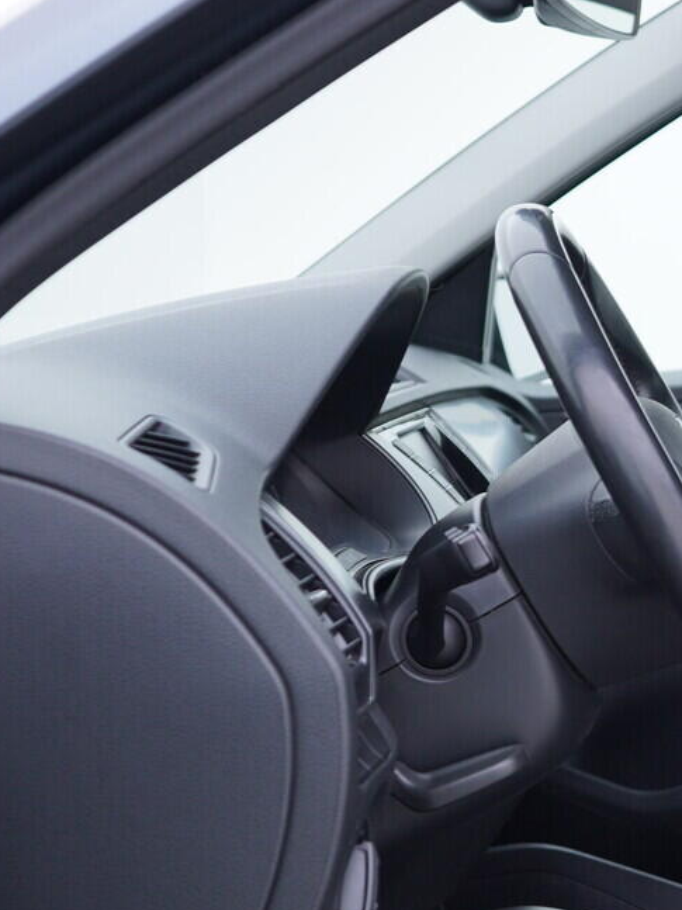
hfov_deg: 18.1
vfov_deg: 25.3
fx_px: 2023
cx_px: 839
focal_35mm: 77
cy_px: 536
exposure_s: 1/50
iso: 125
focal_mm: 24
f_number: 3.2
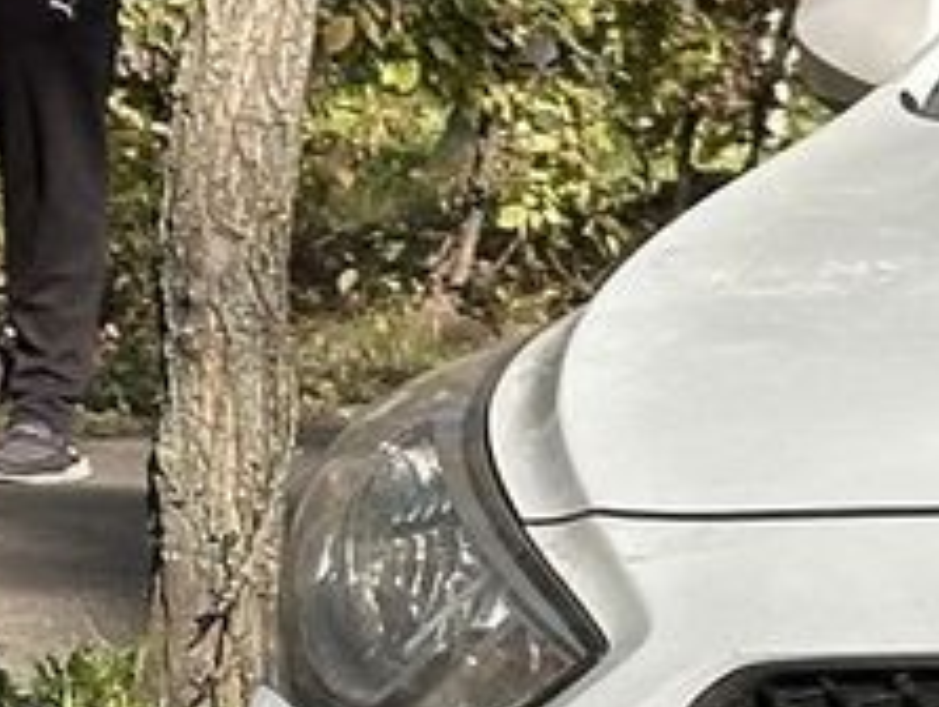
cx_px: 1958
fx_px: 5977
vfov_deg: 6.8
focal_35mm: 220
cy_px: 362
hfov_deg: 8.5
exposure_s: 1/1357
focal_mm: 6.86
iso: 64
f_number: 1.78
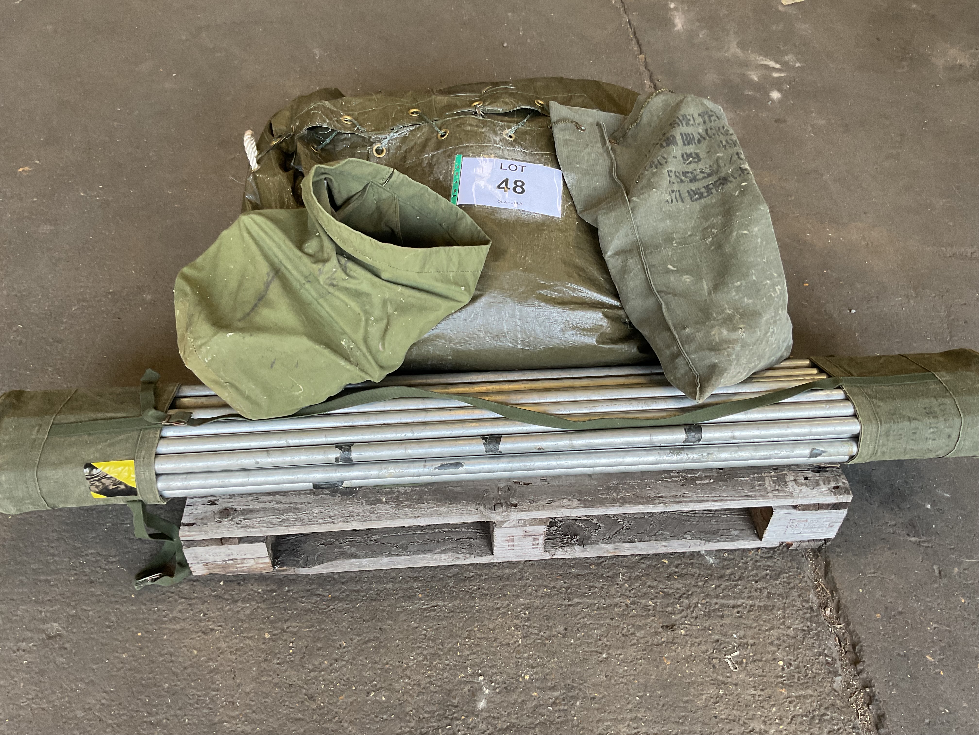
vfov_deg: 48.2
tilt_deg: -45.1
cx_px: 490
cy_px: 368
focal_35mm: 29
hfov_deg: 61.7
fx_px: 820
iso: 64
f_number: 1.8
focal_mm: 3
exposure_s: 1/120
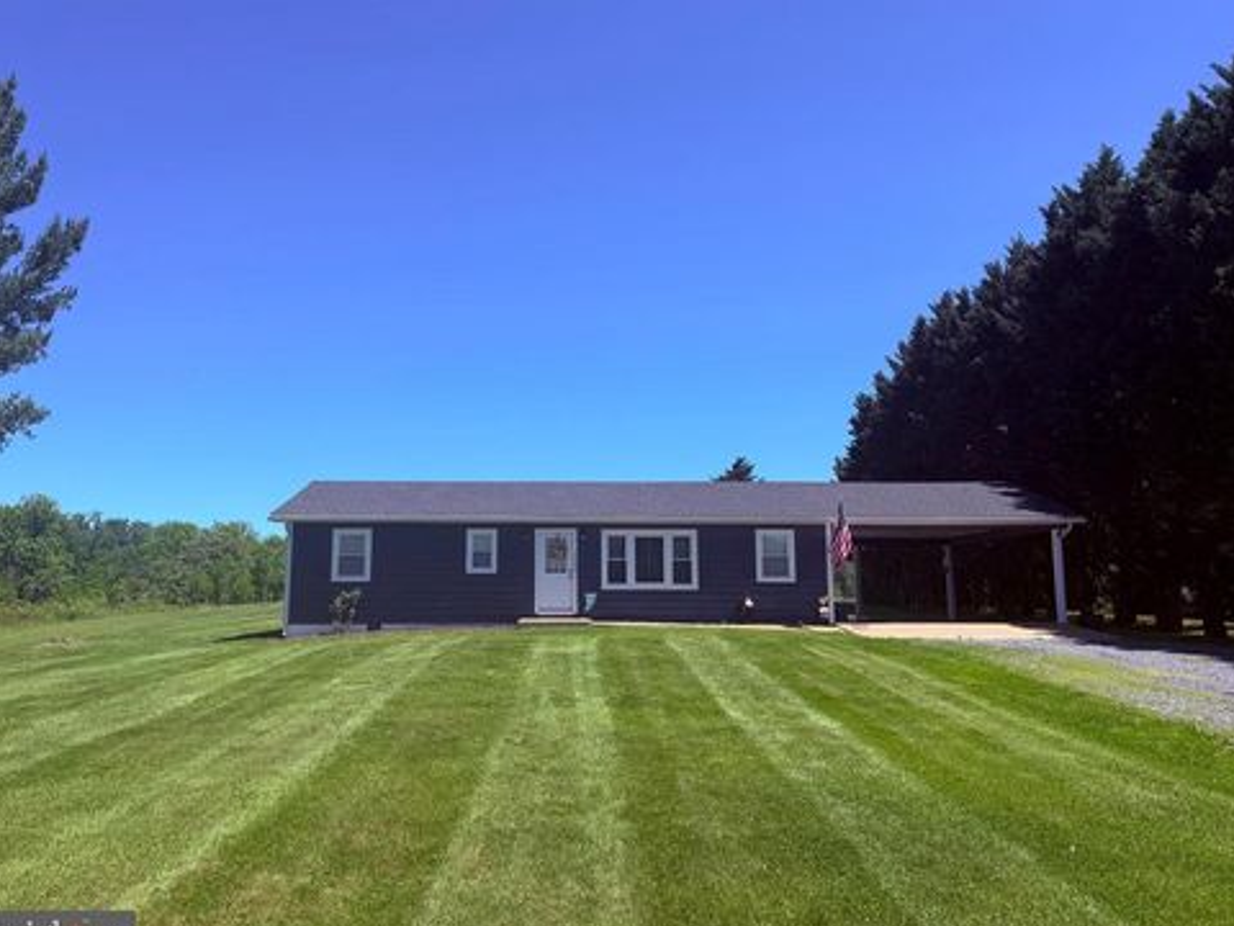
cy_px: 480
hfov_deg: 69.4
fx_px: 891
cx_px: 622
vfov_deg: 54.9
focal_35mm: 25
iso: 80
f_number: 1.78
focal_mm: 6.76
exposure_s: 1/3953
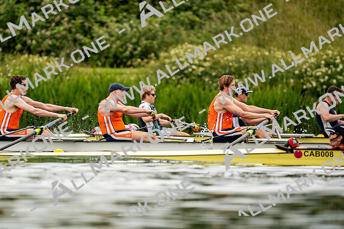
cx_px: 172
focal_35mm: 600
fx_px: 5734
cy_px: 114
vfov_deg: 2.3
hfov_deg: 3.4
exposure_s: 1/2000
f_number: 6.3
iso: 500
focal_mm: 600
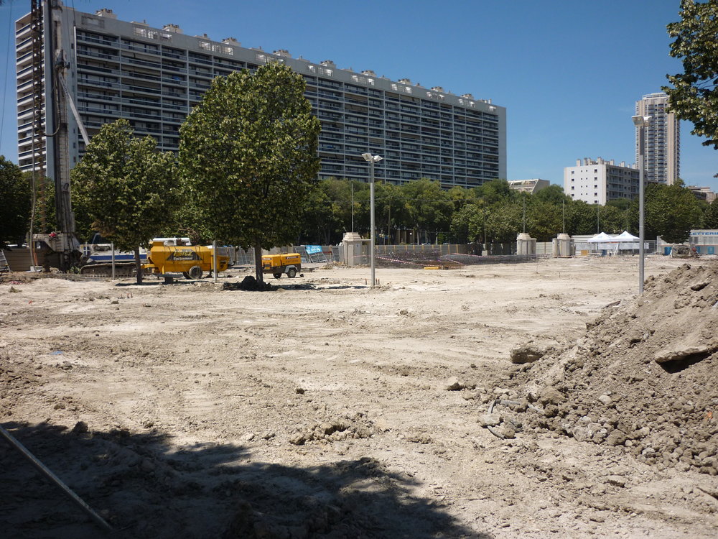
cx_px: 359
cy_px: 270
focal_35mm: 33
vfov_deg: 42.9
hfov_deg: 55.4
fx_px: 684
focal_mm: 5.5
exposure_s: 1/250
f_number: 8
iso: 80
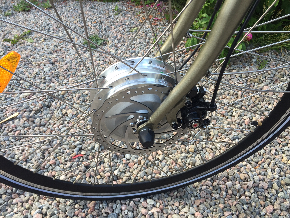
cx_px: 145
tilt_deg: -35.2
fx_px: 243
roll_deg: +0.2
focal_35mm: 29
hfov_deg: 61.7
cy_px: 109
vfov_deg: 48.2
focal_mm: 4.15
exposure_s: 1/120
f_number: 2.2
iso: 32
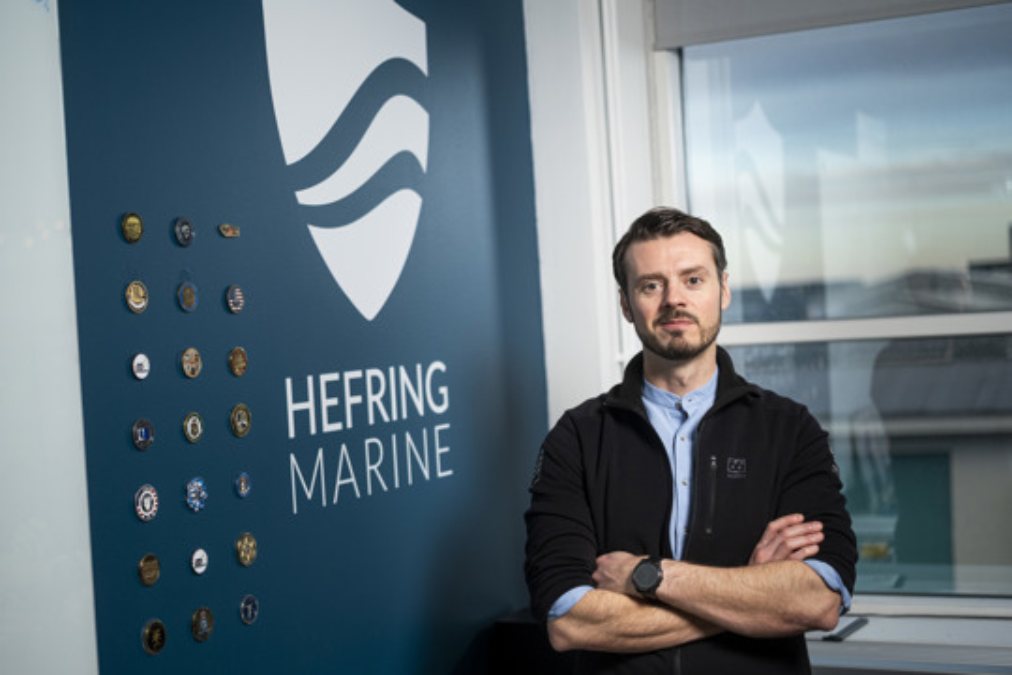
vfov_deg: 27.0
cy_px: 338
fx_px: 1405
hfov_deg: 39.6
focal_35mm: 50
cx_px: 506
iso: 640
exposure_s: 1/4000
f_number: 1.4
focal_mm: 33
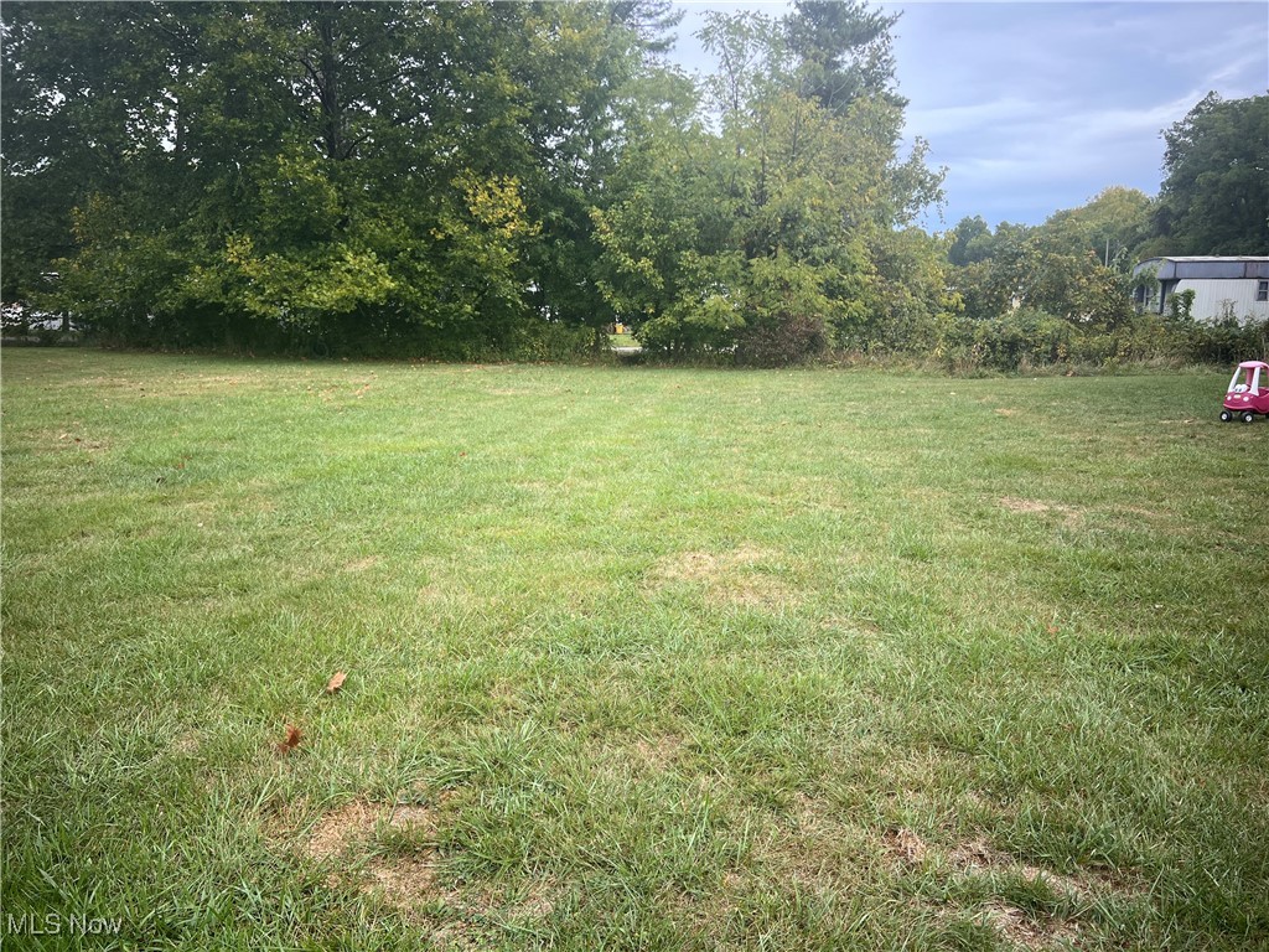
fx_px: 953
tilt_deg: -10.9
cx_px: 634
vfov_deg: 53.1
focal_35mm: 26
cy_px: 476
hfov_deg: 67.3
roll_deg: +0.1
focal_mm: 5.7
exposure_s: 1/1009
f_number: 1.5
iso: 50
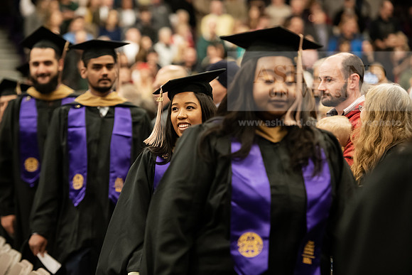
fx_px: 1545
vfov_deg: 10.2
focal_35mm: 135
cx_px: 206
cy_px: 138
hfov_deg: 15.2
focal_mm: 135
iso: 2500
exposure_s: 1/200
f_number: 3.2
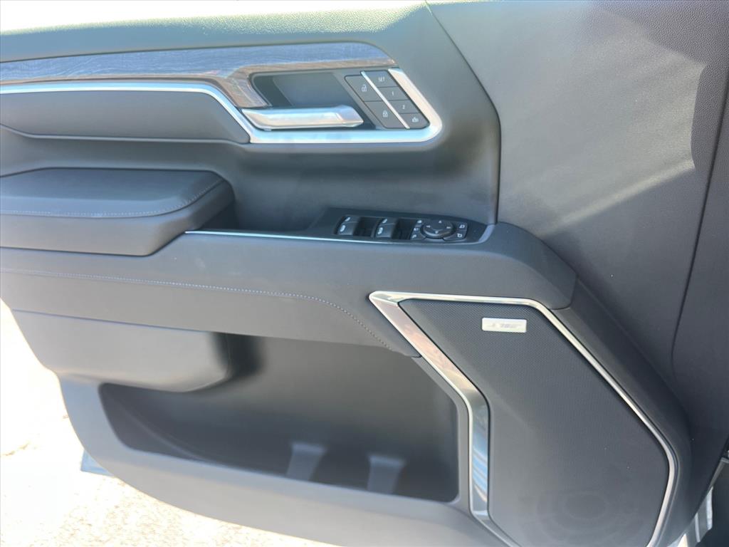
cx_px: 364
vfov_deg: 53.1
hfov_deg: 67.3
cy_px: 274
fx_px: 548
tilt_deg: -32.0
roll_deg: +8.8
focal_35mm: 26
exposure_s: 1/122
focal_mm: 5.1
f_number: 1.6
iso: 100
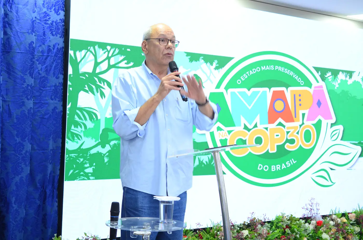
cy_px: 120
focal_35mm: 72
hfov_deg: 28.1
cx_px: 182
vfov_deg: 18.8
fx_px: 724
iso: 1000
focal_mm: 48
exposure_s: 1/50
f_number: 5.6
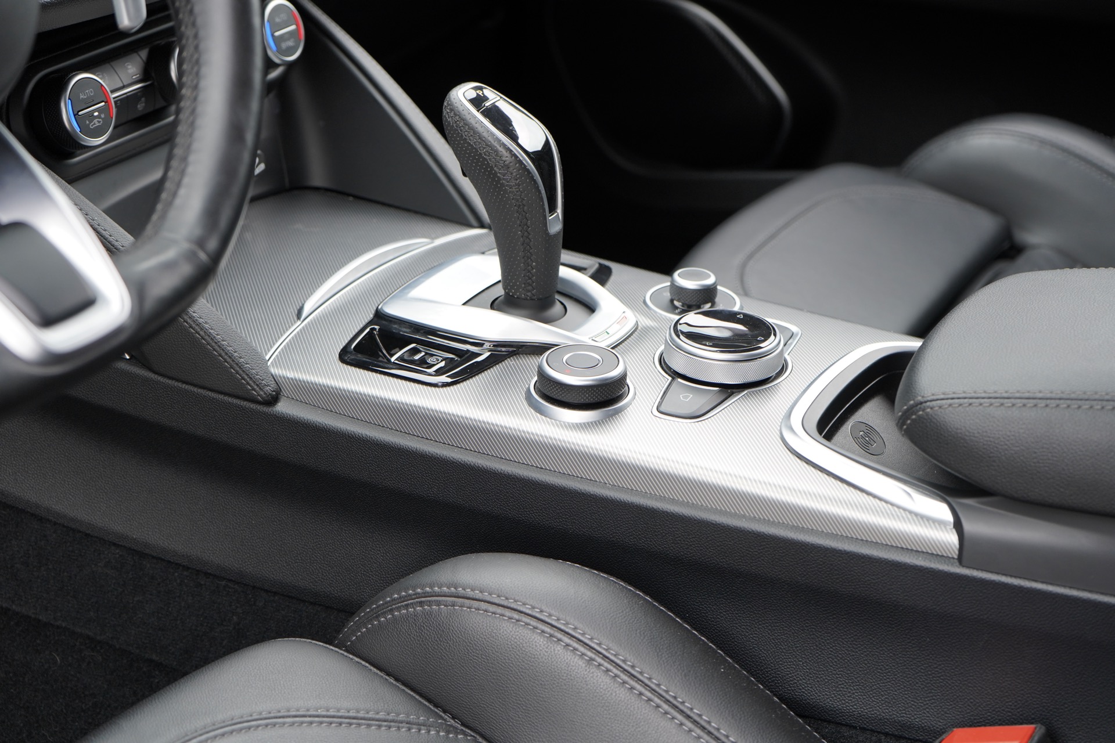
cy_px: 372
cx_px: 558
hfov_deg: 31.9
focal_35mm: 63
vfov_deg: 21.6
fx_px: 1951
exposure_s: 1/80
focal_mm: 63
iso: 500
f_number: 5.6
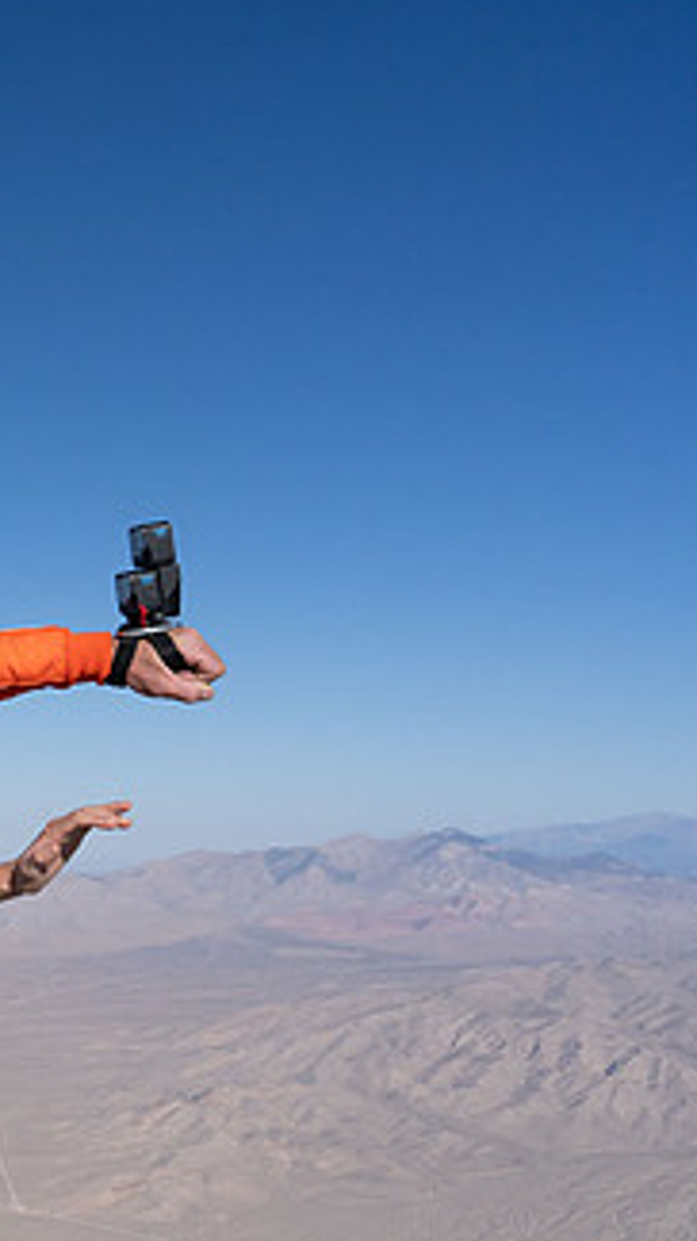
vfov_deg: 45.4
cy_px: 691
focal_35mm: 45
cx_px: -402
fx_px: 1480
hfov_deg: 21.4
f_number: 11
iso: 800
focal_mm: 24
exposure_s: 1/2000
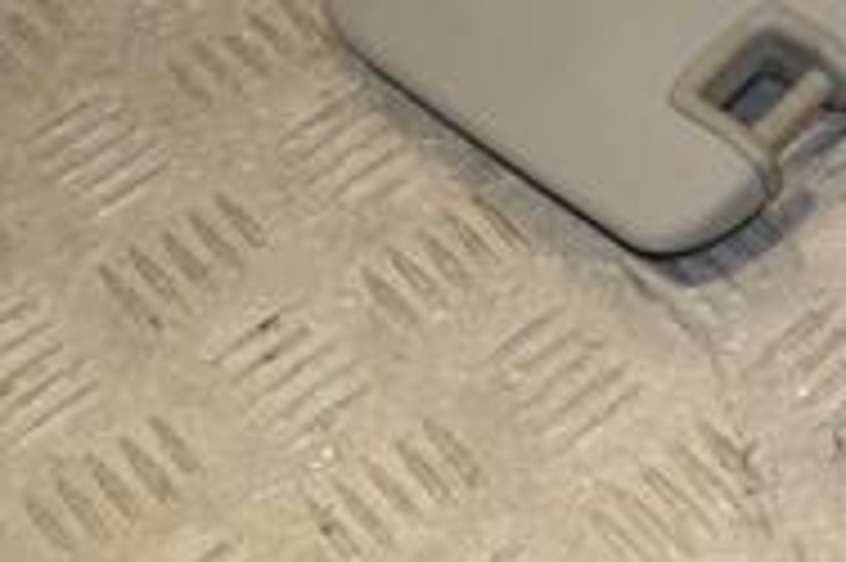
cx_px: 1233
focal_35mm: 115
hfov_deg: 16.4
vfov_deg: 11.7
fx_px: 2700
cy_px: -36
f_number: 9
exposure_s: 1/200
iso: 800
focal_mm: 24
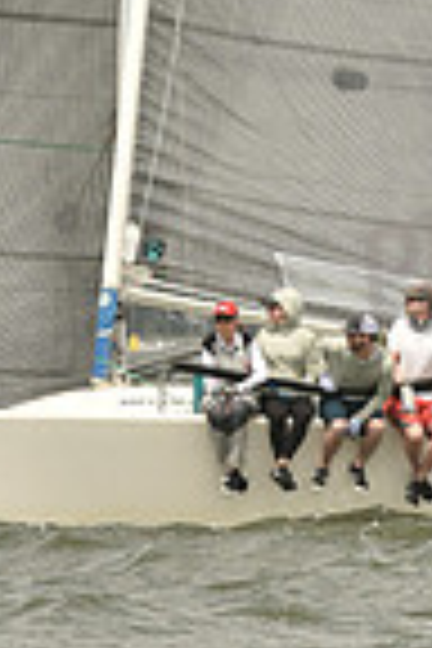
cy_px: -423
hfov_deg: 1.3
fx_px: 18845
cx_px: 124
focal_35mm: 1047
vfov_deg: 2.0
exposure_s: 1/1250
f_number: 7.1
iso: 320
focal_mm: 260
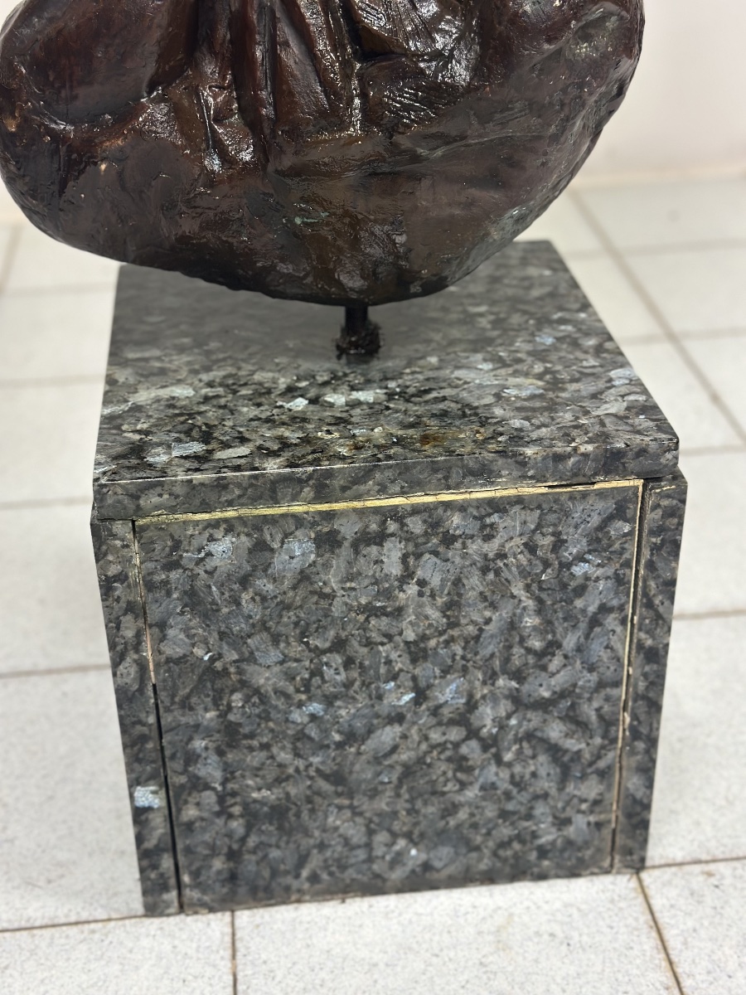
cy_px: 498
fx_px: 1379
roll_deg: +2.1
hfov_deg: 30.3
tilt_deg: -30.4
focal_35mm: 48
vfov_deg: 39.7
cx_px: 373
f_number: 1.78
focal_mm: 6.86
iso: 250
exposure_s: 1/50
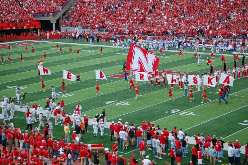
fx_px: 568
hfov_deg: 24.6
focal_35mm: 82
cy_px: 82
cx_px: 124
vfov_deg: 16.5
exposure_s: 1/1000
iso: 220
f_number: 4
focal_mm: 55
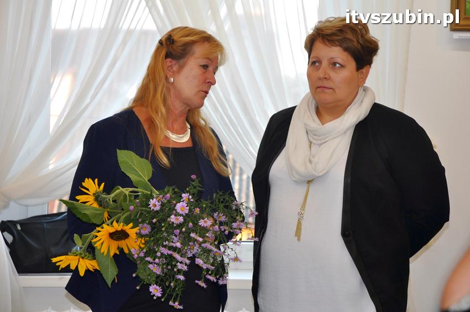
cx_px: 235
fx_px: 1213
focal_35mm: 93
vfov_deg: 14.7
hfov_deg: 21.9
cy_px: 156
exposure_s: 1/60
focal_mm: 62
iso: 800
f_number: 4.5
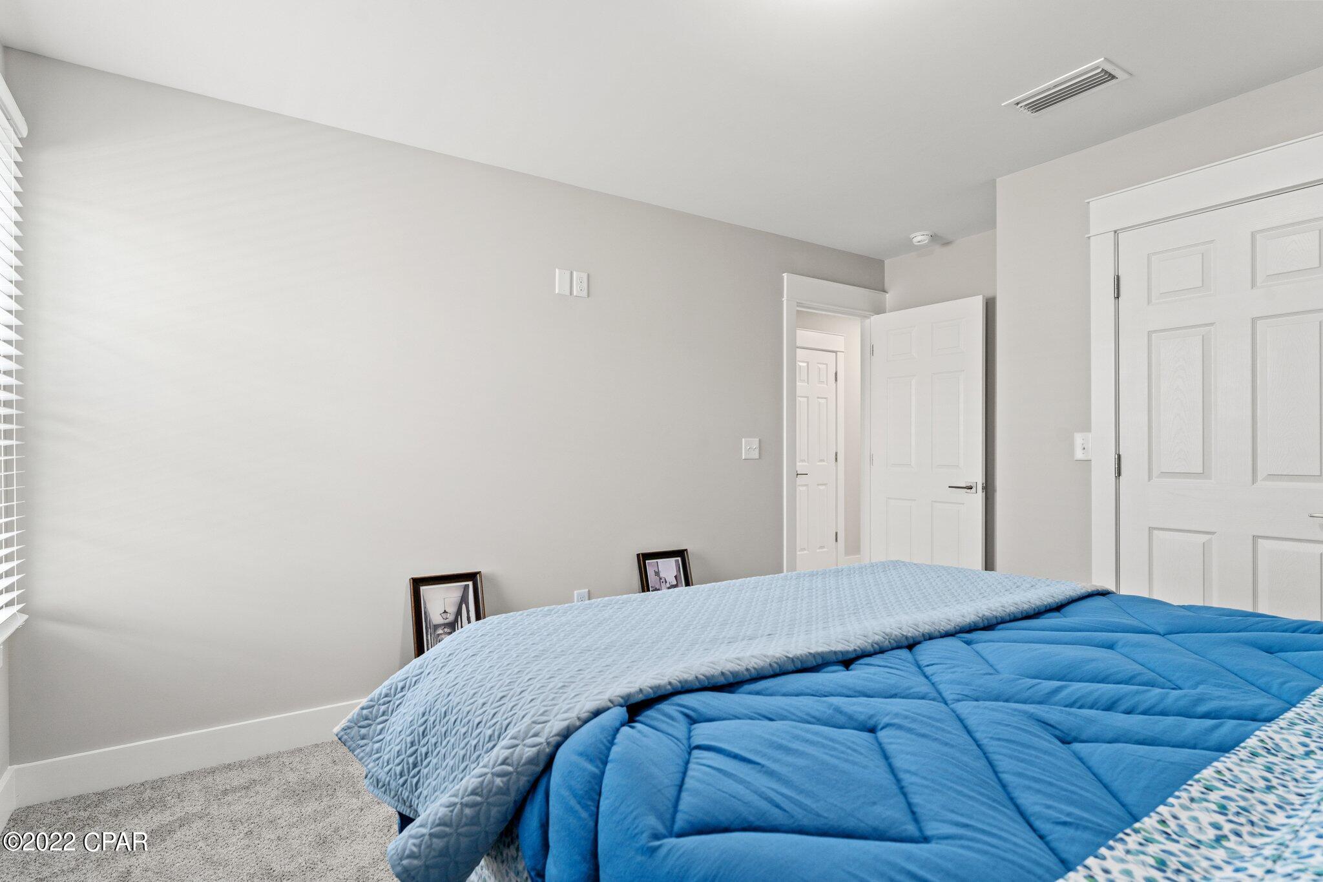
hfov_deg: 90.0
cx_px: 662
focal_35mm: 18
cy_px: 441
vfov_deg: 67.4
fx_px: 661
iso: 400
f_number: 8
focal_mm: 18
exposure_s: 1/8
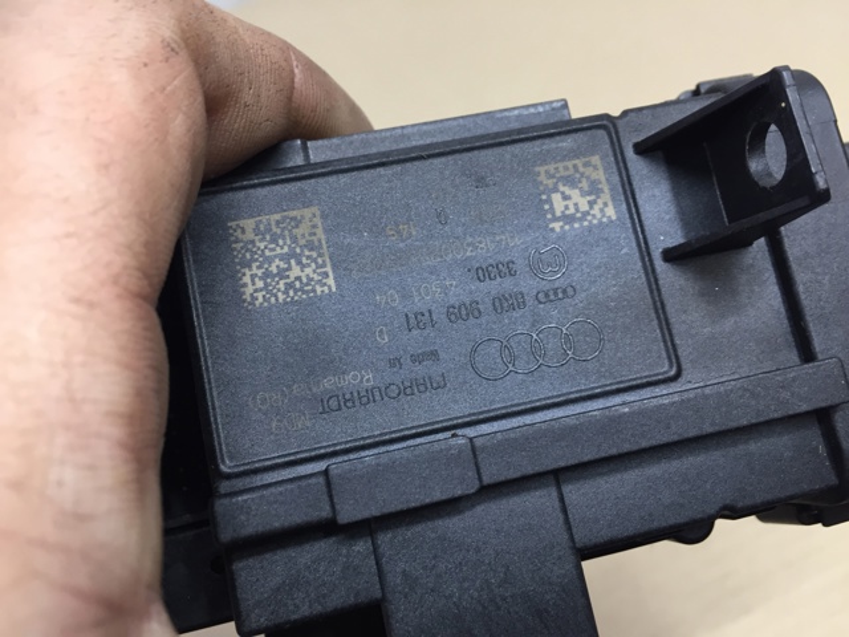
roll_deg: +16.4
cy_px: 318
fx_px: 711
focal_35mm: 29
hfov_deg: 61.7
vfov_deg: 48.2
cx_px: 424
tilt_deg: -42.3
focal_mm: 4.15
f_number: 2.2
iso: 100
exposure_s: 1/33
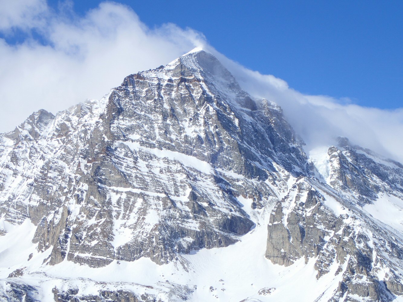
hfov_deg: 21.5
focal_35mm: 91
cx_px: 202
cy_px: 151
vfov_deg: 16.2
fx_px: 1060
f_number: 6.3
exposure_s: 1/500
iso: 100
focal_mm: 16.48
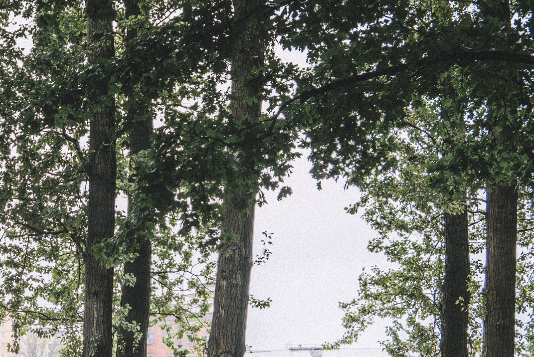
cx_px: 27
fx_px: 1336
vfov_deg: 15.2
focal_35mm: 90
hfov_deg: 21.9
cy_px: 198
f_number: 3.5
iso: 500
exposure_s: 1/400
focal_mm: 24
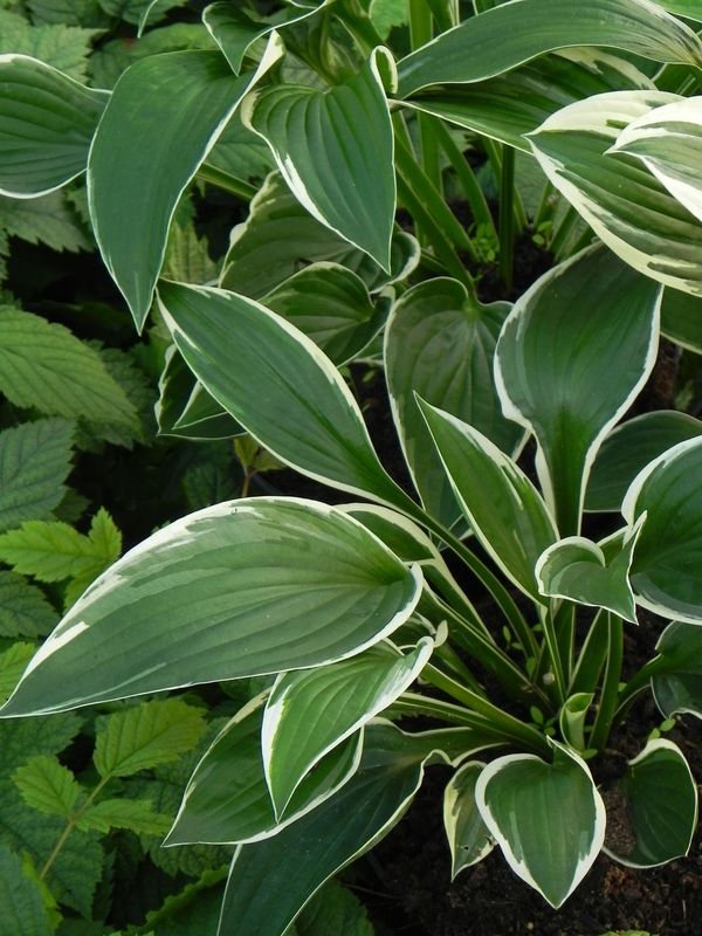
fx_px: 3488
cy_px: 468
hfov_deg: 11.5
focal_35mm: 129
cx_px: 351
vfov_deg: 15.3
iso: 160
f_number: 5
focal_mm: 23
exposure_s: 1/30
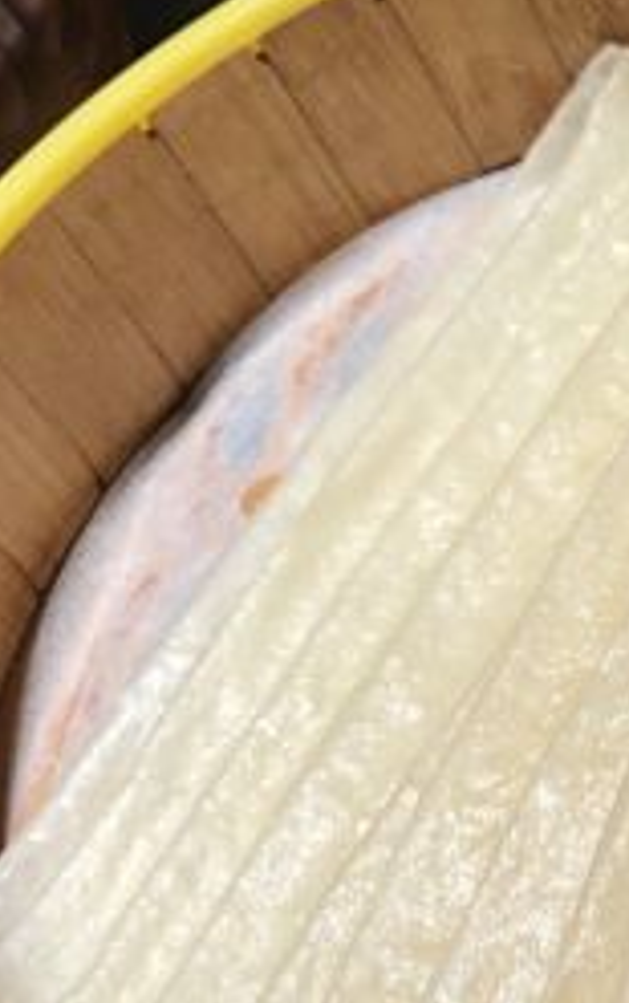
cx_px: 931
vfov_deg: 23.8
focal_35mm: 87
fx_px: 2379
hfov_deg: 14.1
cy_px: 479
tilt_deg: -49.5
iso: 64
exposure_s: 1/100
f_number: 1.8
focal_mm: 3.99
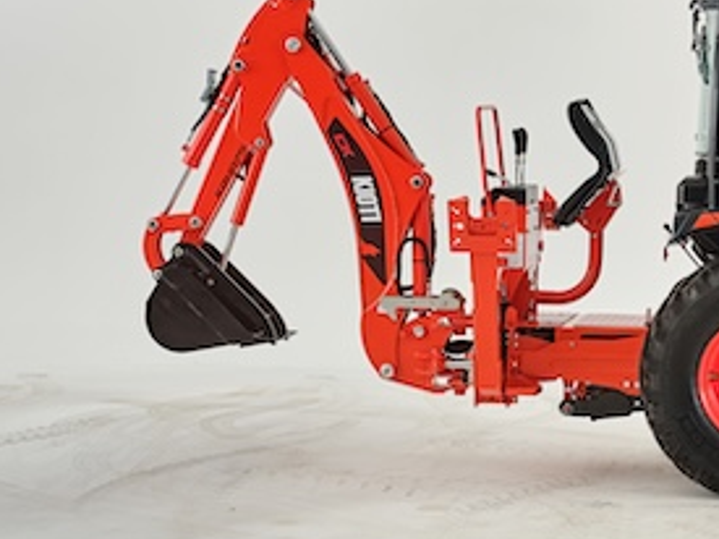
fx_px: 2699
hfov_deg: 14.7
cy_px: 171
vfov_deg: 11.4
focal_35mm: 130
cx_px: 858
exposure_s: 1.3
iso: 100
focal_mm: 65
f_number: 14
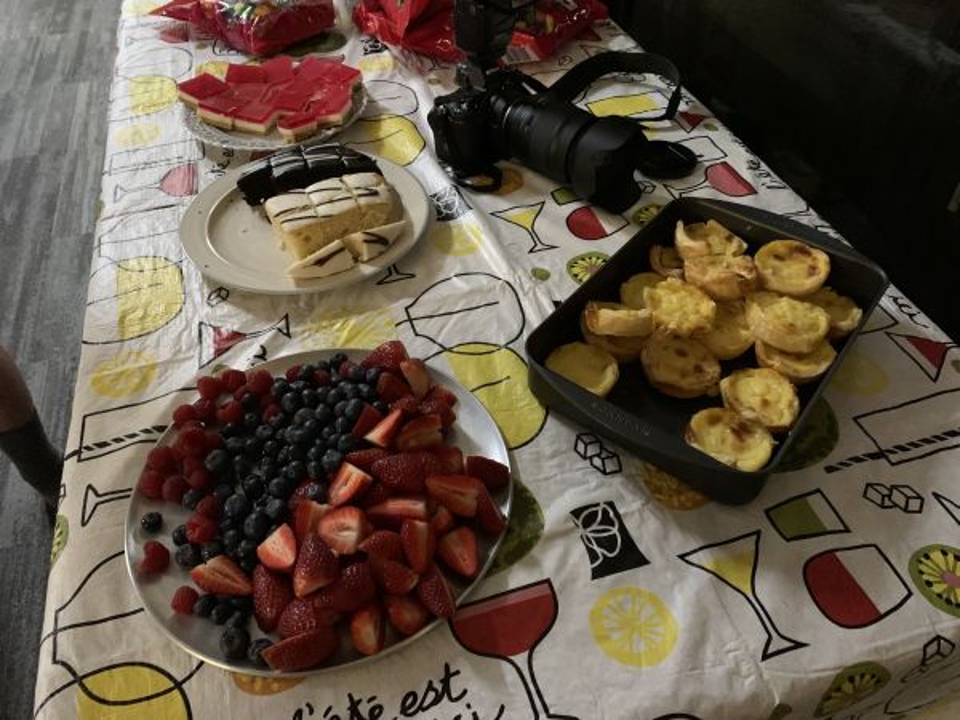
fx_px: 721
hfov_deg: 67.3
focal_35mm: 26
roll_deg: +1.8
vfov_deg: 53.1
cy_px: 360
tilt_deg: -44.4
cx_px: 480
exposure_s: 1/20
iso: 640
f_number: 1.8
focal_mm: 4.25
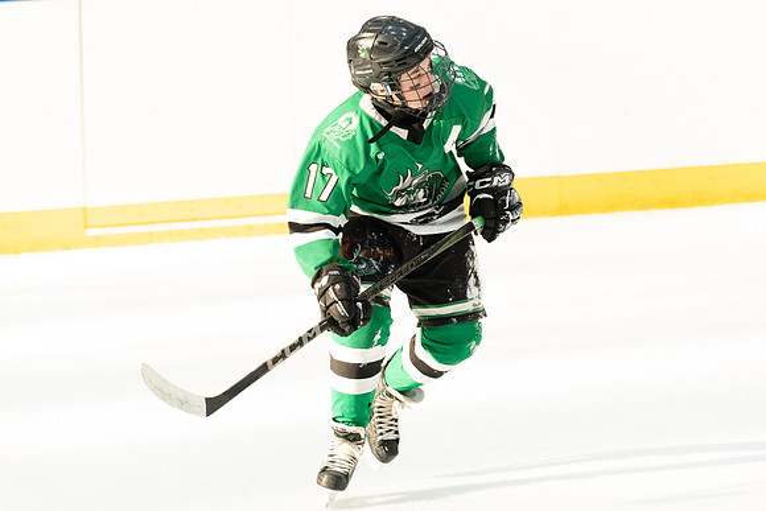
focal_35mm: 296
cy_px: 205
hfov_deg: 7.0
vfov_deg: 4.6
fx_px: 6307
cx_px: 383
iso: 2000
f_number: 3.2
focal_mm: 150
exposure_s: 1/1600
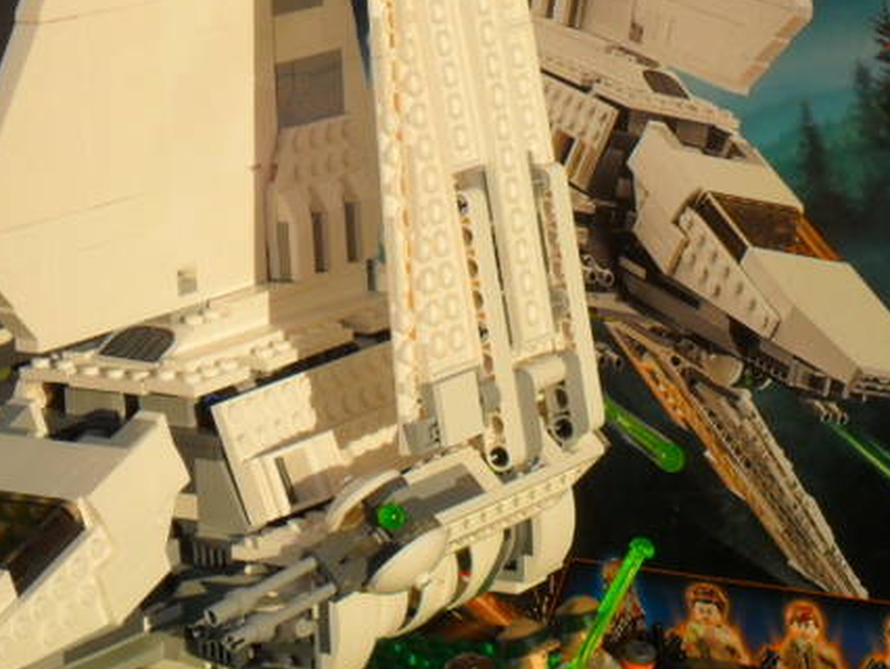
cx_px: 382
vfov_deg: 11.2
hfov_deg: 14.8
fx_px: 3421
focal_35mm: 133
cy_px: 294
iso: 100
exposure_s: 1/500
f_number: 5.6
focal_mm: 11.2
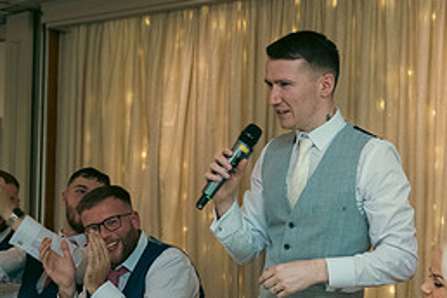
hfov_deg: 24.7
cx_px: 352
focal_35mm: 81
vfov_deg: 16.8
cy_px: 188
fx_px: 1006
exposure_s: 1/160
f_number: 3.5
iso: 800
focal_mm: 36
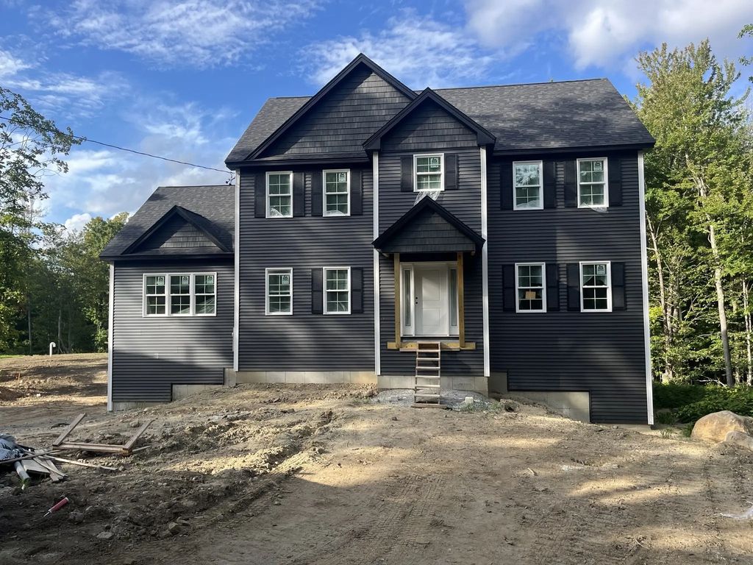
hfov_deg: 67.3
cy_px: 282
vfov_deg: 53.1
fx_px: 566
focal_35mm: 26
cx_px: 376
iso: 50
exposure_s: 1/1036
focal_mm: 5.1
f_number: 1.6
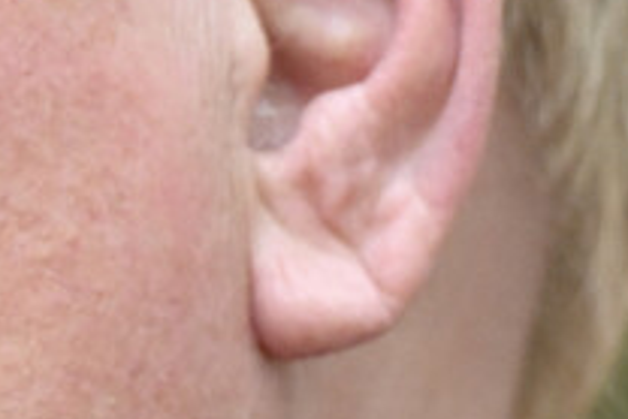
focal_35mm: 845
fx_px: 14750
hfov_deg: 2.4
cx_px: -996
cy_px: 188
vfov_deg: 1.6
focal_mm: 110
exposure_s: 1/320
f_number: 2.8
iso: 2000
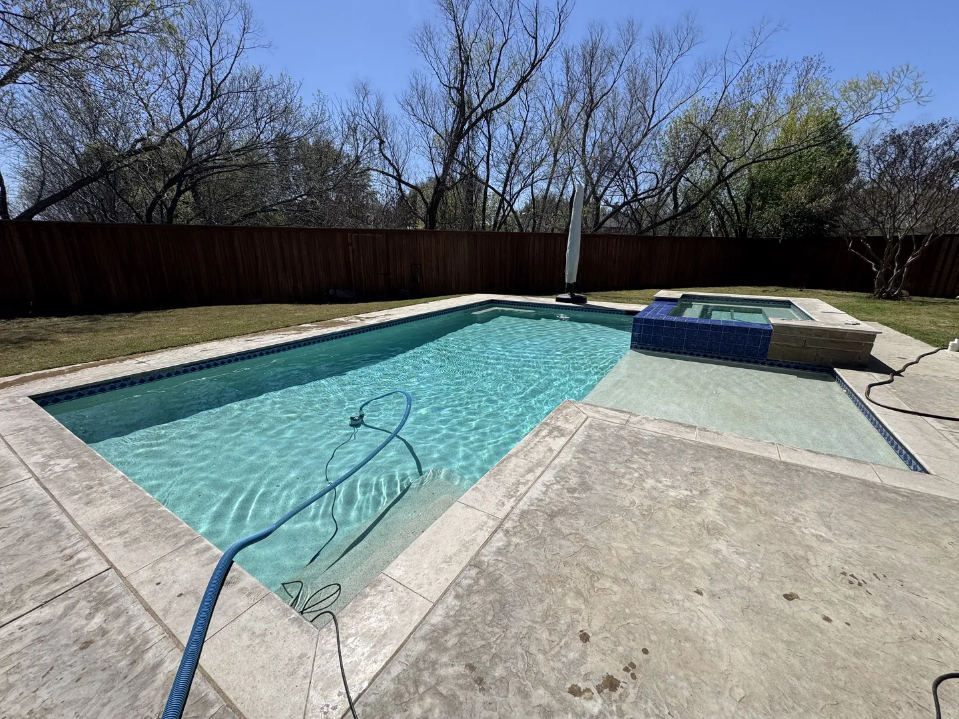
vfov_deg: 85.7
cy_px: 360
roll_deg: -0.6
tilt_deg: -15.9
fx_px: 388
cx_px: 480
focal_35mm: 14
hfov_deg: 102.1
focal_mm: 2.22
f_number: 2.2
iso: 50
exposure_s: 1/4132
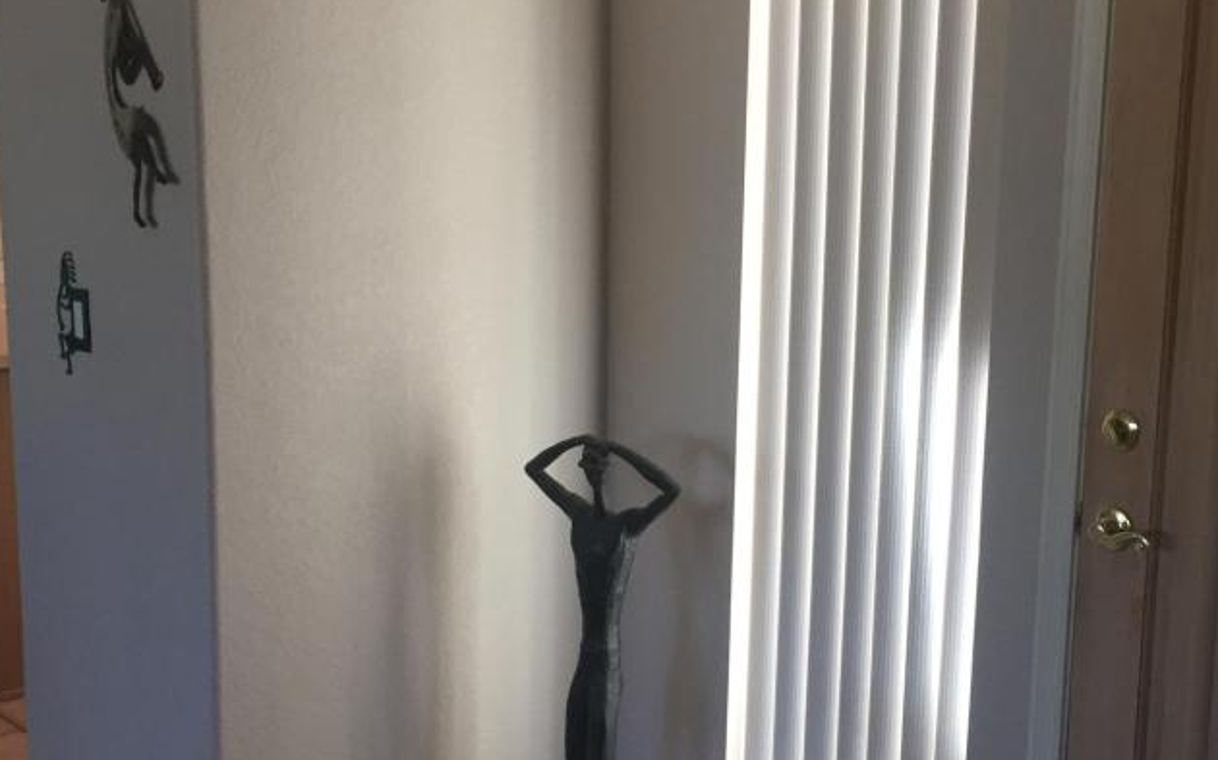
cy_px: 454
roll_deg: -1.2
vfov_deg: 25.8
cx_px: 744
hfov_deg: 40.1
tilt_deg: -11.6
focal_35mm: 50
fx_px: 1659
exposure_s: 1/30
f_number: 2.2
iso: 40
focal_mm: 4.15
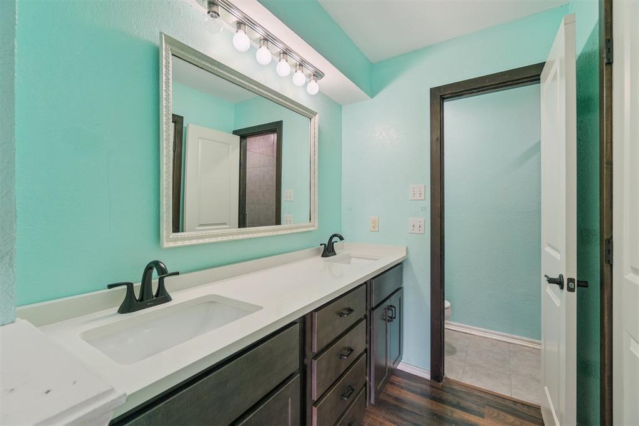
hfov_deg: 100.4
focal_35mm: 15
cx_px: 320
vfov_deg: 77.3
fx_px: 266
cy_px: 213
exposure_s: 1/50
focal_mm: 10
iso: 200
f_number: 6.3
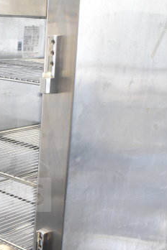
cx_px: -30
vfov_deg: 28.4
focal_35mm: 71
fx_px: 494
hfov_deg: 18.3
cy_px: 155
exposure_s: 1/30
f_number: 3.5
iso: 1250
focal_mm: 18
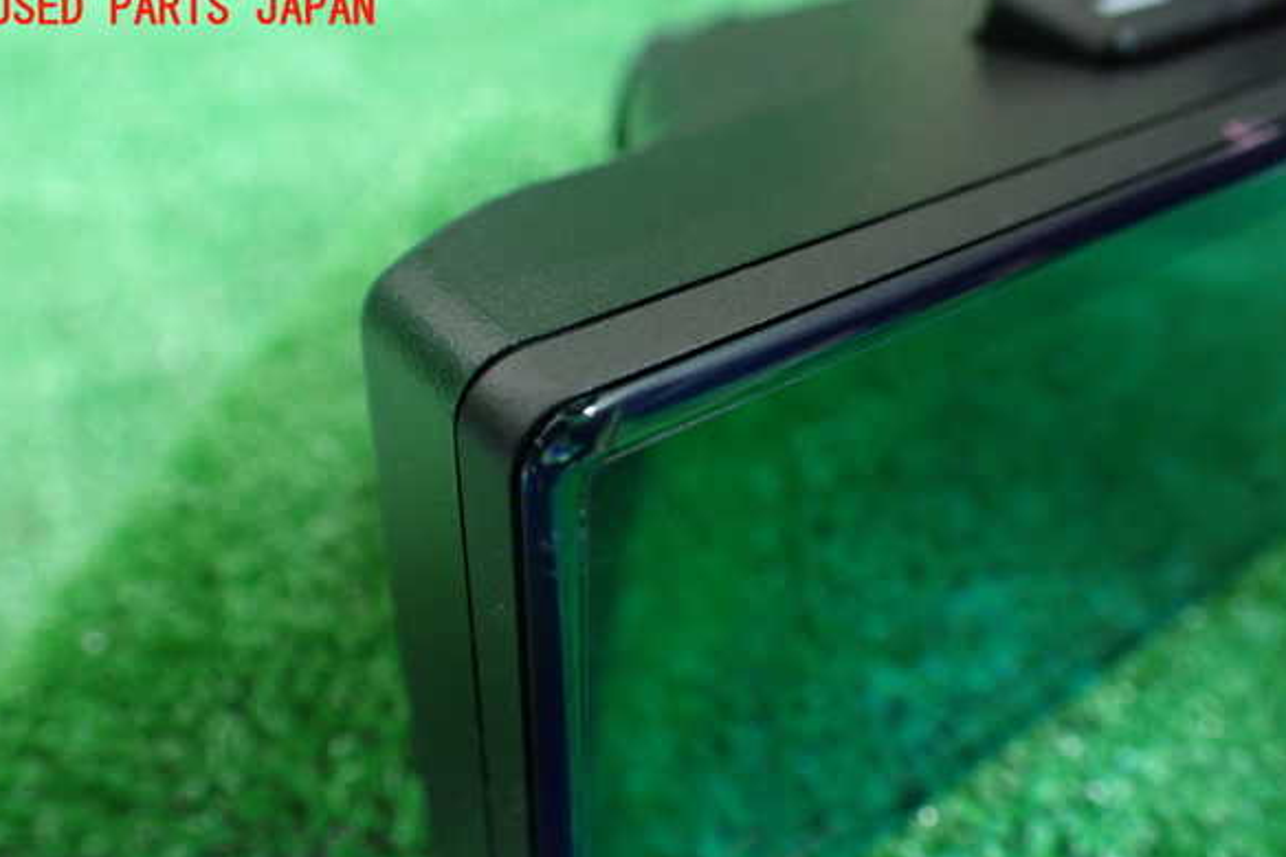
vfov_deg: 41.1
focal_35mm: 32
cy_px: 477
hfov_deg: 58.7
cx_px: 635
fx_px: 1143
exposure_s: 1/50
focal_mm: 5.4
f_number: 2.3
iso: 800
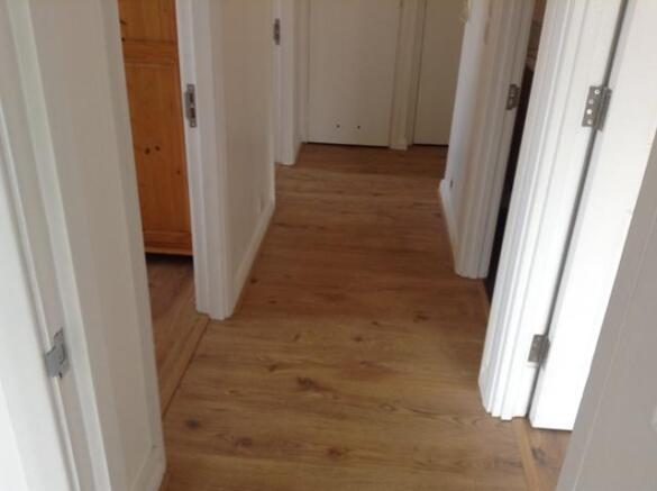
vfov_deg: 42.8
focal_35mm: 33
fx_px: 625
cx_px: 328
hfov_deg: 55.4
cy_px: 246
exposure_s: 1/30
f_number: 2.4
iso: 32
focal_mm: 3.3
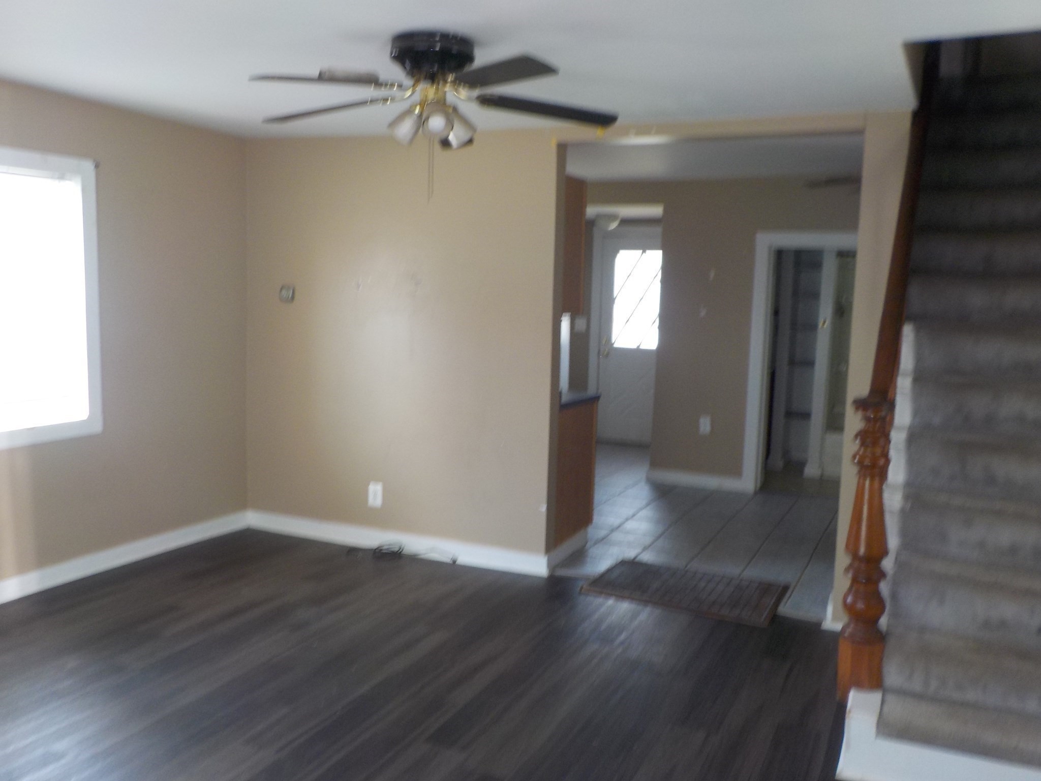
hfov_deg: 60.0
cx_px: 520
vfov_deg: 46.8
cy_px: 390
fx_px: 902
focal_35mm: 30
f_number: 3.3
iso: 140
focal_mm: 4.1
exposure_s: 1/30
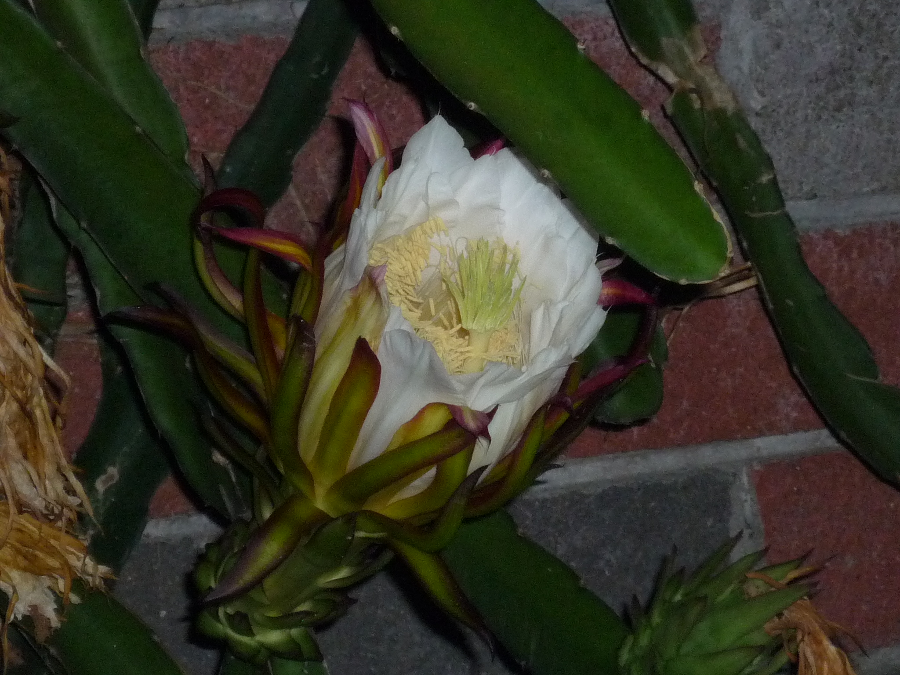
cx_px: 450
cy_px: 338
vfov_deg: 6.6
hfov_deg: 8.8
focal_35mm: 225
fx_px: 5850
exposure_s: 1/60
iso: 320
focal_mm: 22
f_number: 5.9
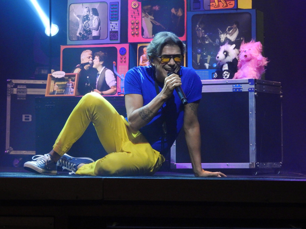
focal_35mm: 150
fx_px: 1326
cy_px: 114
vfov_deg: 9.9
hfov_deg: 13.2
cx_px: 153
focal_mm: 26.8
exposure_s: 1/125
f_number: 5.6
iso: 800
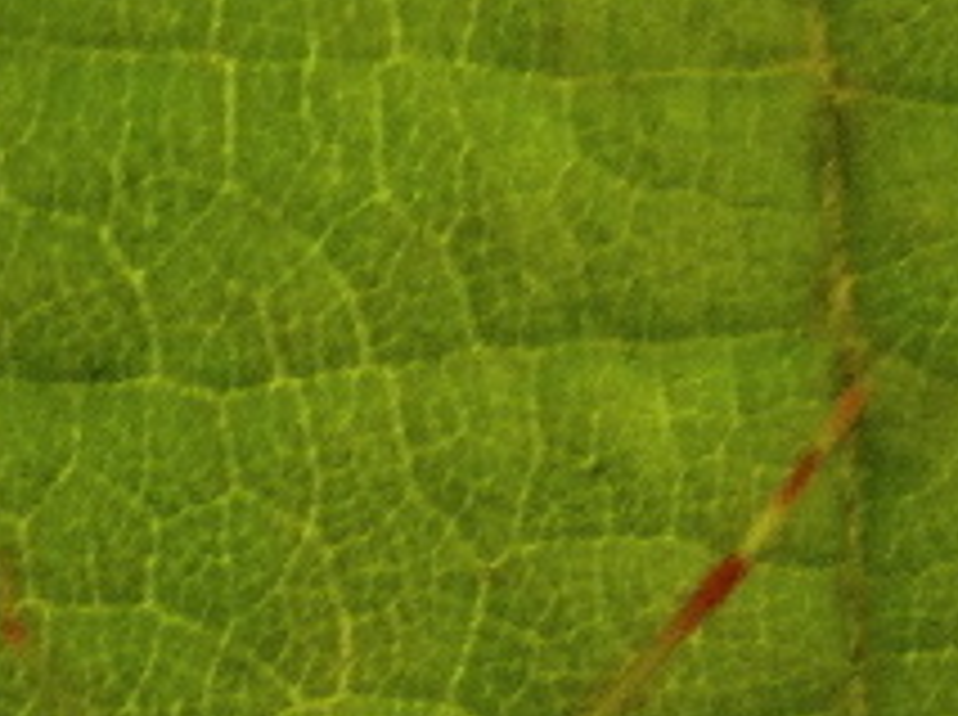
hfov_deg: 24.2
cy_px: 986
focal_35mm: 79
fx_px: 2183
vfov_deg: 17.2
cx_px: 130
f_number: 3.1
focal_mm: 5
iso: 200
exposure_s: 1/60
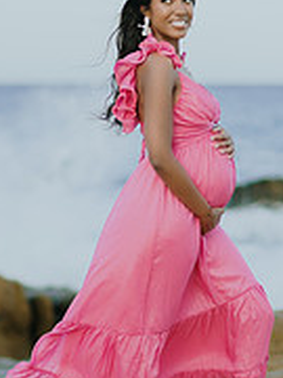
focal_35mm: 181
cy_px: 173
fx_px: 1973
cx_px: 111
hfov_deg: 8.2
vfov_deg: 10.9
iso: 100
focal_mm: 58
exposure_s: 1/1600
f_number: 1.4
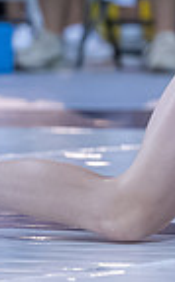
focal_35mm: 569
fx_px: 4355
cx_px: 485
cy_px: 107
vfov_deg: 3.7
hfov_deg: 2.3
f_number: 2.8
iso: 1800
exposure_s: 1/800
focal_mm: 103
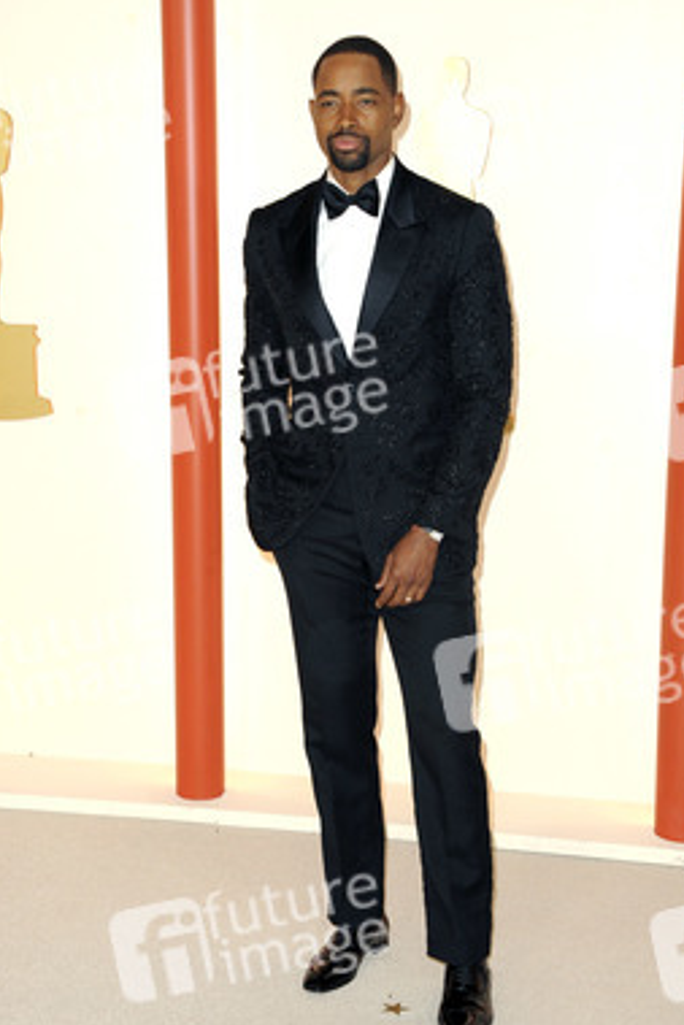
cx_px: 328
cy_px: 533
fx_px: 1651
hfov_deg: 23.4
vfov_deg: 34.5
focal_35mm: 58
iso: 1600
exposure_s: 1/200
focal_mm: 55
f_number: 6.3
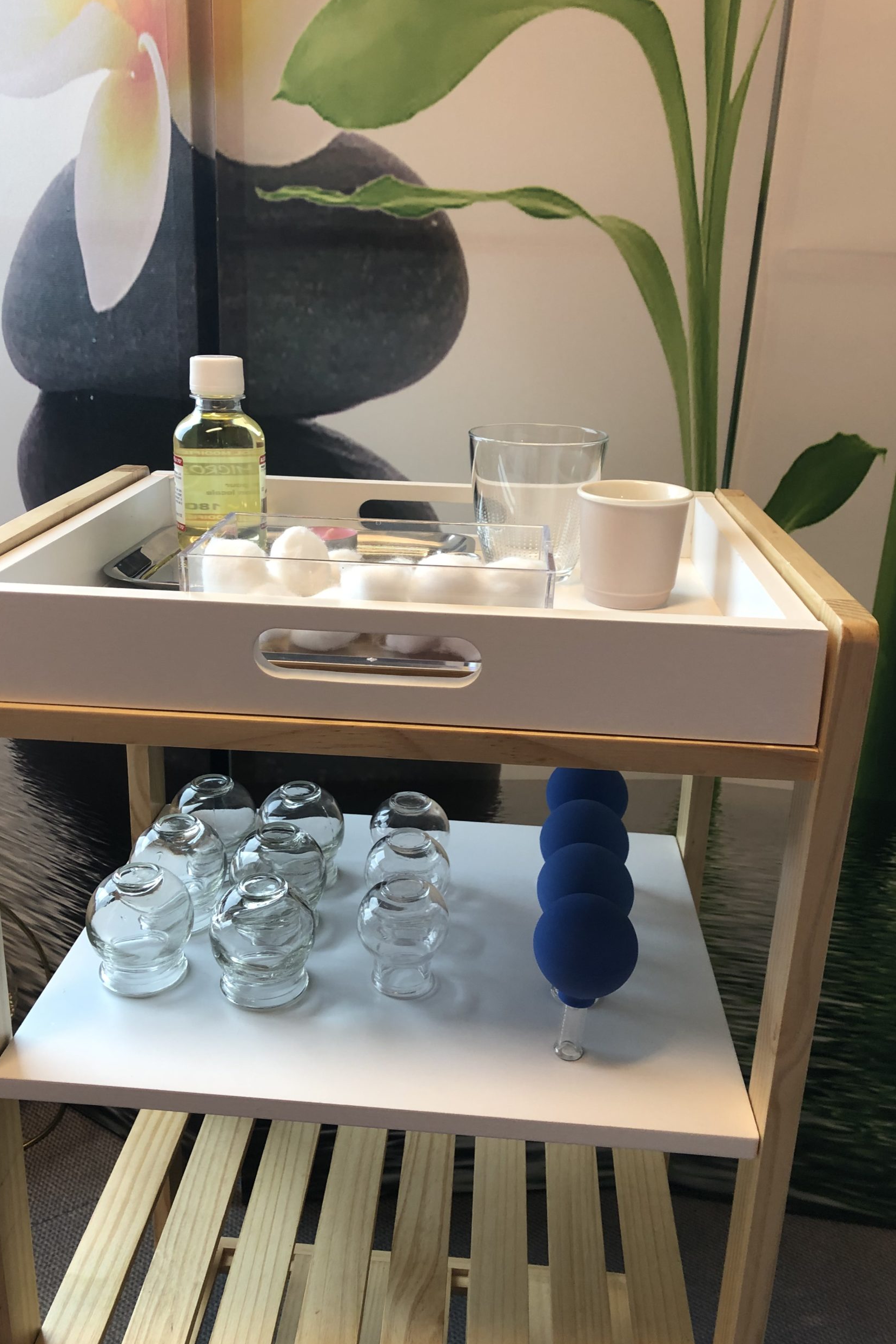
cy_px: 663
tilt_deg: -17.4
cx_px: 386
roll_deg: -2.1
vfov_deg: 61.9
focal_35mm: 30
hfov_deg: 43.5
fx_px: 1120
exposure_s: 1/33
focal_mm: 3.99
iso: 25
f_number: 1.8
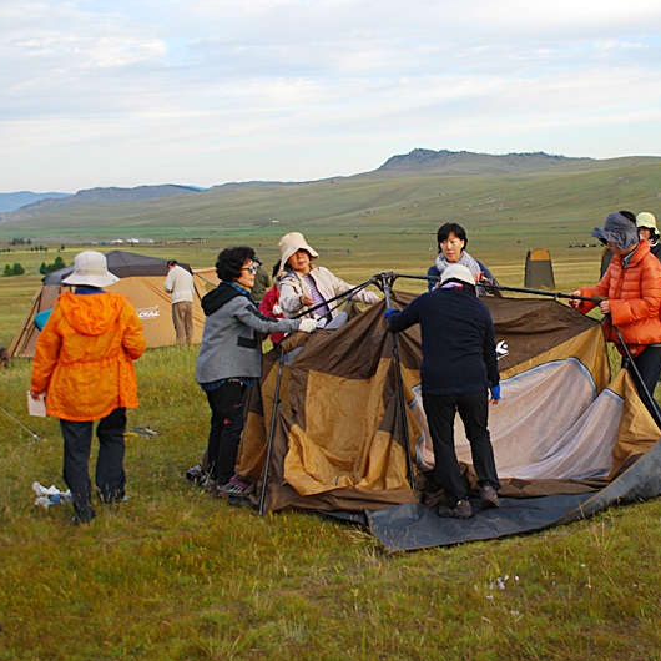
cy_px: 332
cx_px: 439
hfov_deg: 31.4
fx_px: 1167
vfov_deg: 31.6
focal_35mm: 54
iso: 400
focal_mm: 28
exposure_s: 1/320
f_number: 4.5
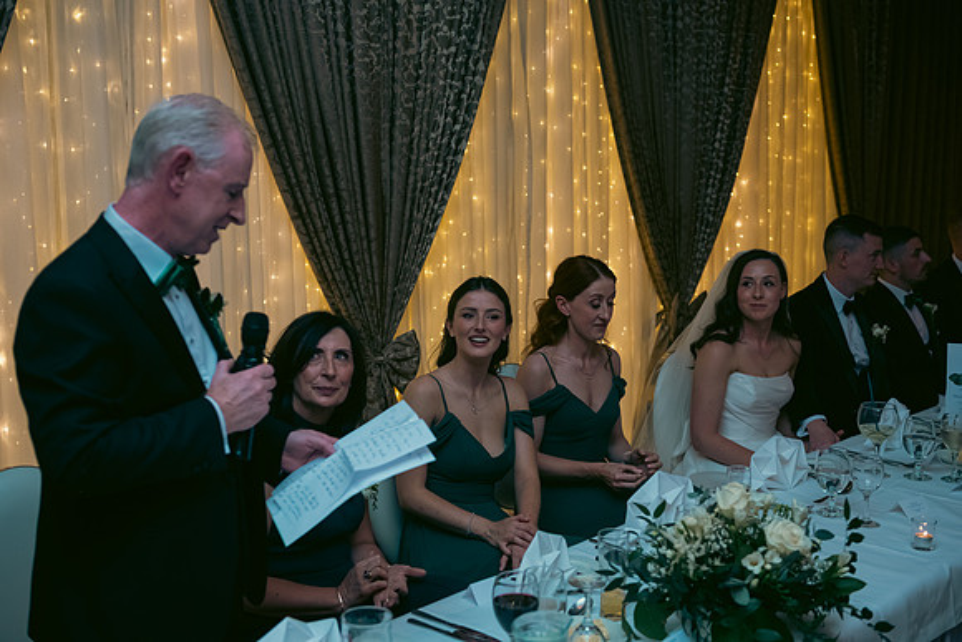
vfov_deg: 29.9
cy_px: 321
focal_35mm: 45
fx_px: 1203
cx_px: 481
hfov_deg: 43.6
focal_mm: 45
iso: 800
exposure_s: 1/160
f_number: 3.5
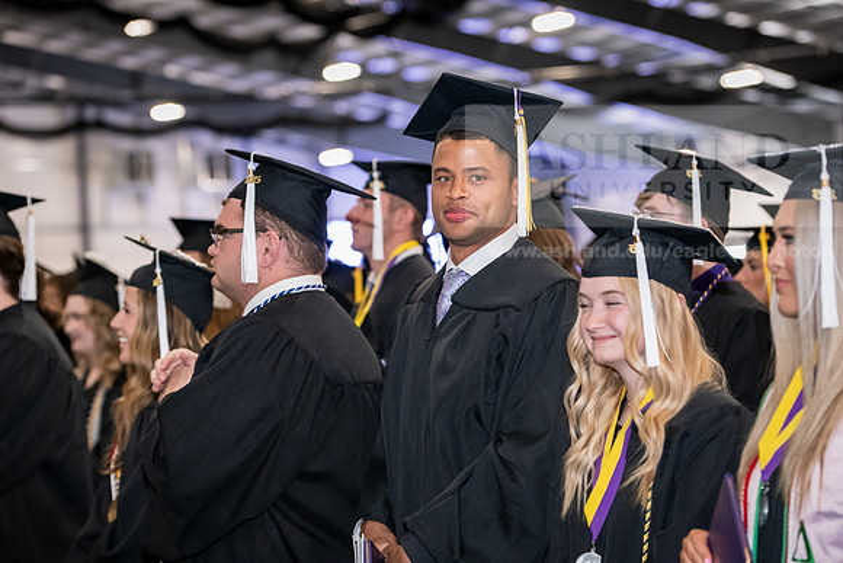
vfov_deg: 13.4
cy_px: 282
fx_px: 2389
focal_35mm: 102
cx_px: 422
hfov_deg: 20.0
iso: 2500
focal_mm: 102
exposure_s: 1/200
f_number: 4
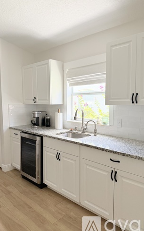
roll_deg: +0.5
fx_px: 163
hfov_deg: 47.6
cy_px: 117
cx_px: 70
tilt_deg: -6.3
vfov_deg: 70.4
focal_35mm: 26
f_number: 1.78
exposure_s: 1/167
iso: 200
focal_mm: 6.76
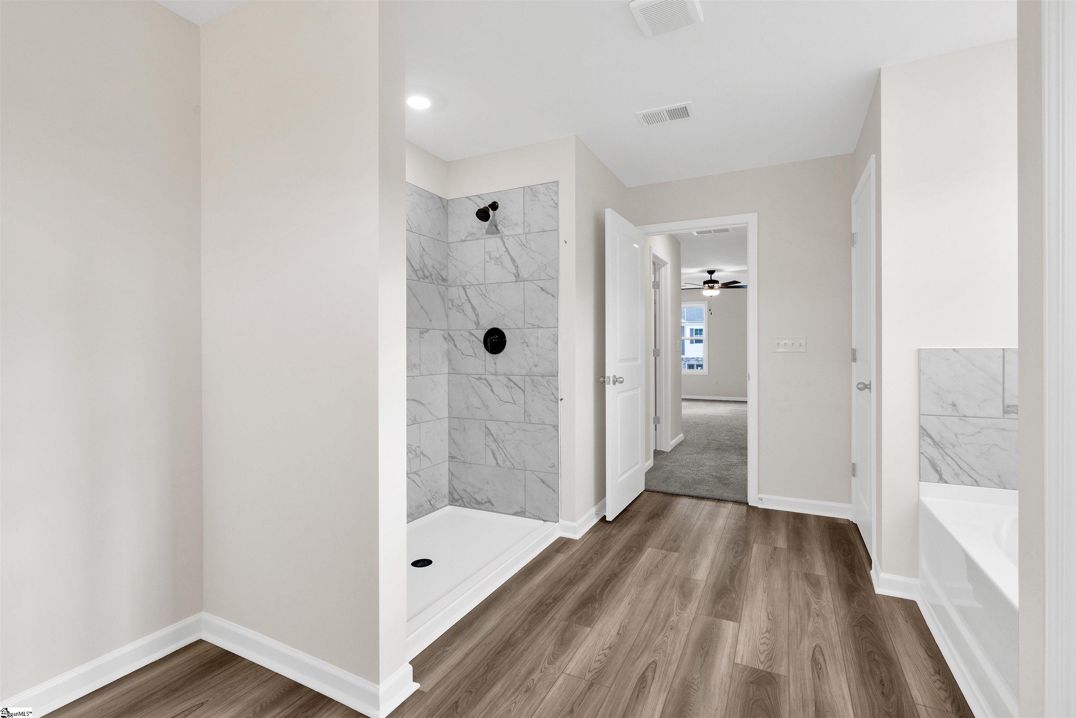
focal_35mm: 16
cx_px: 538
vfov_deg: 73.8
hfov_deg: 96.7
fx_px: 478
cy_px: 359
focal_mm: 16
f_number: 9
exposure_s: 1/25
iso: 320
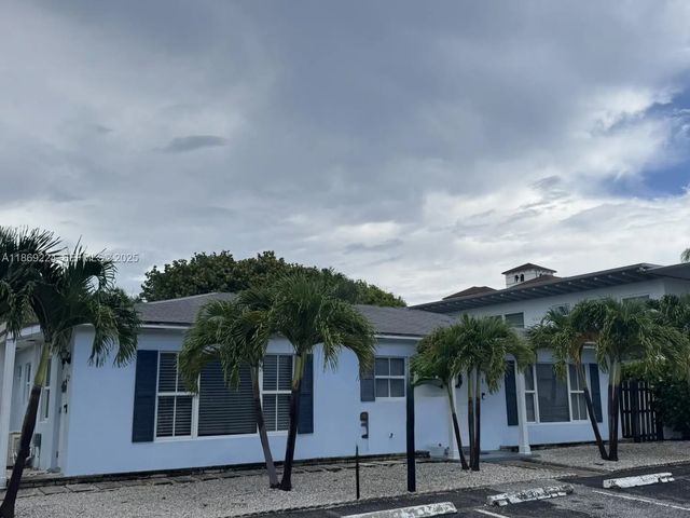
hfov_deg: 71.6
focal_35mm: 24
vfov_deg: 56.8
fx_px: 478
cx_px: 345
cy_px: 259
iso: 80
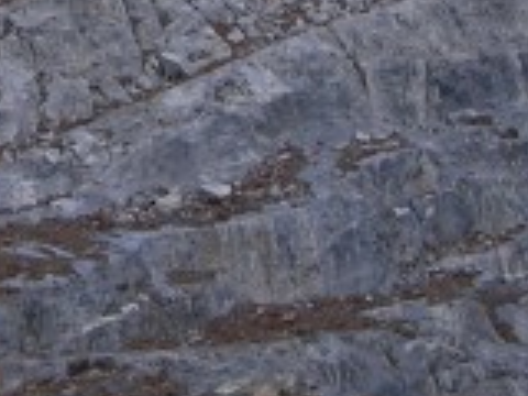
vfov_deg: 4.0
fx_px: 5659
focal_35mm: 371
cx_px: -208
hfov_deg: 5.3
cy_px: -135
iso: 50
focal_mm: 14.7
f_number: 5
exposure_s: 1/208
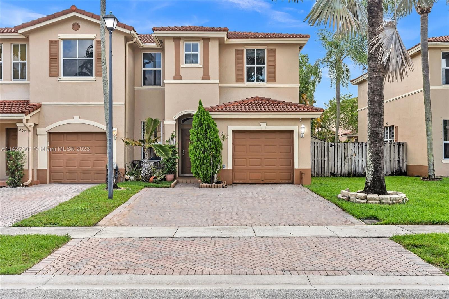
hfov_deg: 54.4
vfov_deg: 37.8
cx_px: 224
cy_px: 150
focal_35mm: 35
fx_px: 436
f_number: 8
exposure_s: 1/250
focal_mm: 35
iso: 200
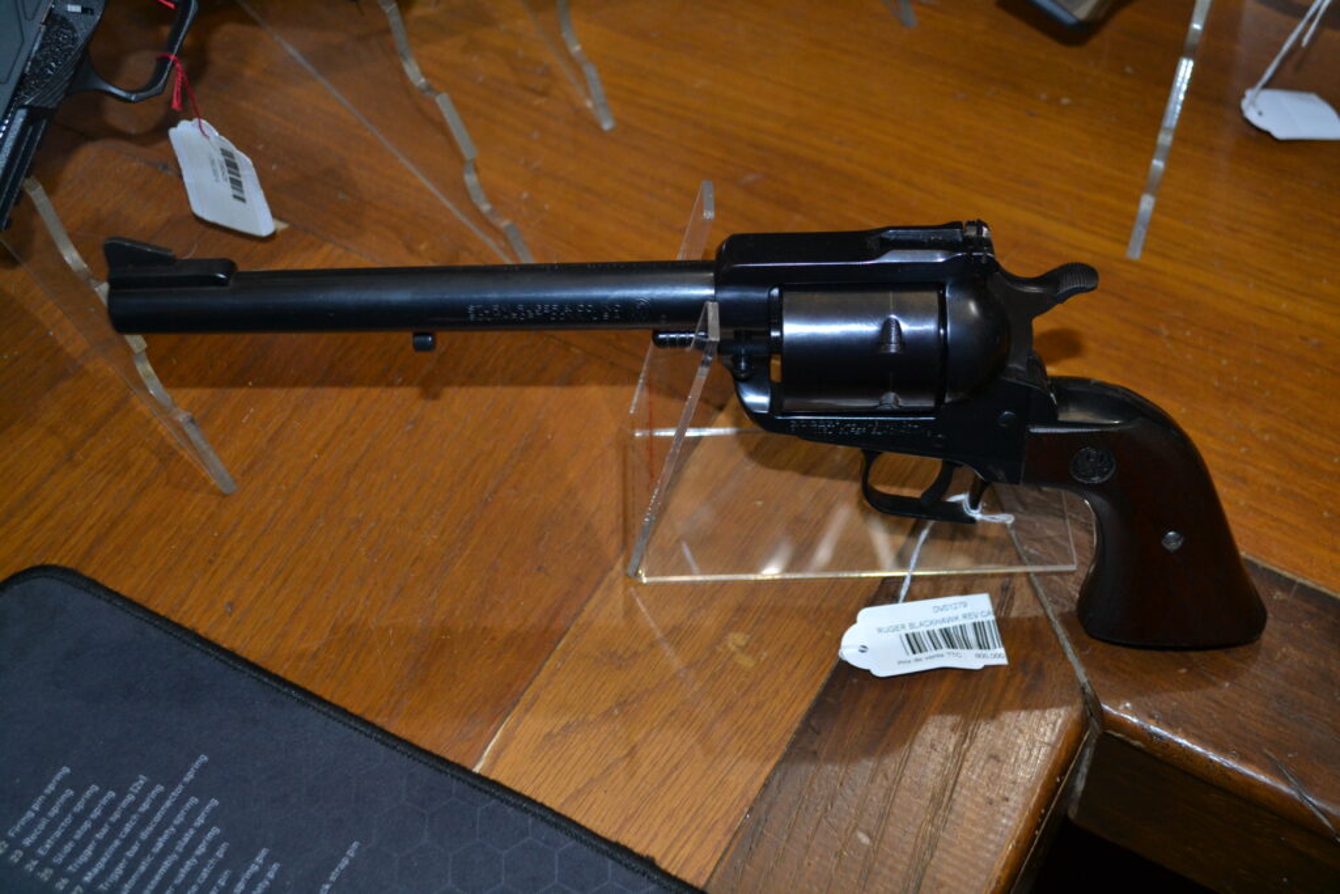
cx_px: 670
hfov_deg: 45.0
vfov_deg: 30.9
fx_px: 1619
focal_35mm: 44
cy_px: 447
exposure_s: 1/60
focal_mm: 29
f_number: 4.5
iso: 1100
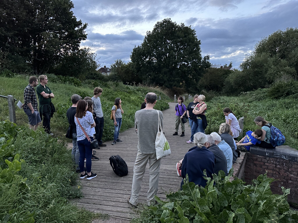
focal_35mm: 24
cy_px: 112
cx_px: 149
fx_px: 207
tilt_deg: -7.4
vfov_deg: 56.8
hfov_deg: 71.6
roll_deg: +1.4
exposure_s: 1/30
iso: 1000
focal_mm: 6.86
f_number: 1.78
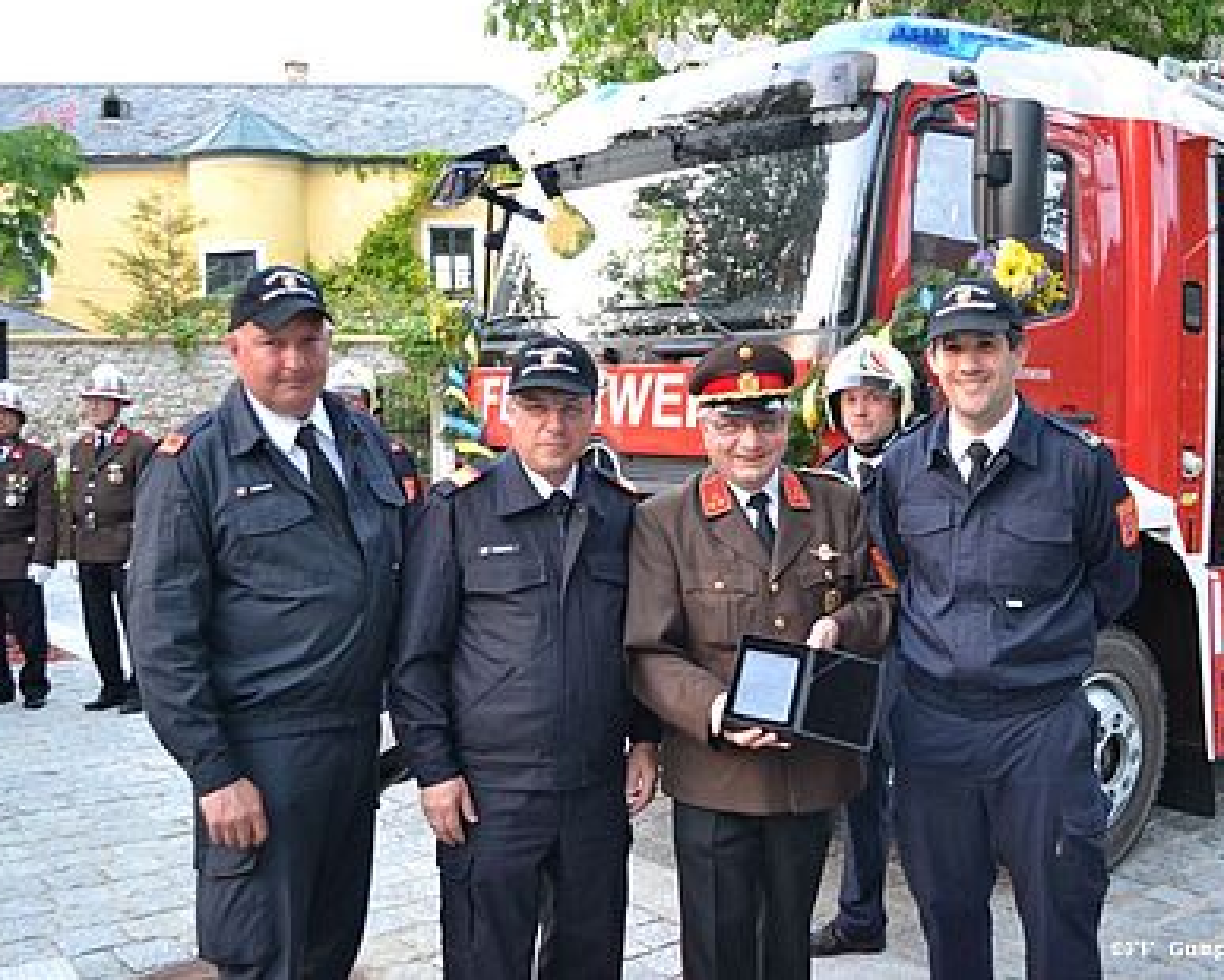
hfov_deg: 47.8
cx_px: 701
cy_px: 482
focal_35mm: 38
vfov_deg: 39.2
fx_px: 1377
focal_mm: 22
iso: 900
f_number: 4
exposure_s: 1/15
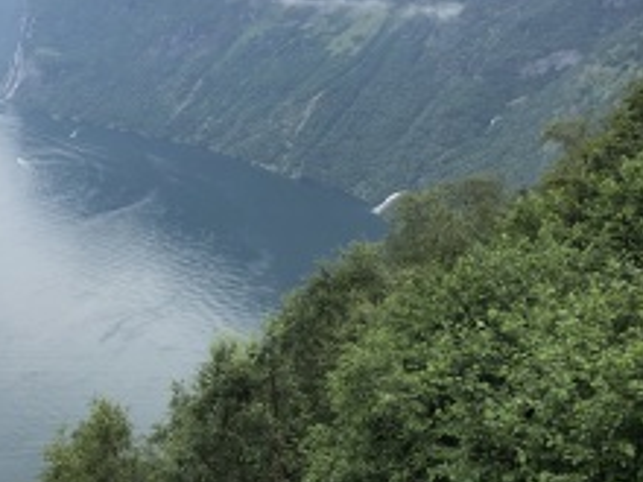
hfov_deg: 36.3
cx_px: 132
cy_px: 126
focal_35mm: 51
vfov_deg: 28.2
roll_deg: -2.0
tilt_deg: -6.9
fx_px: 947
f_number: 1.8
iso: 20
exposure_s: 1/1021
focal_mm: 4
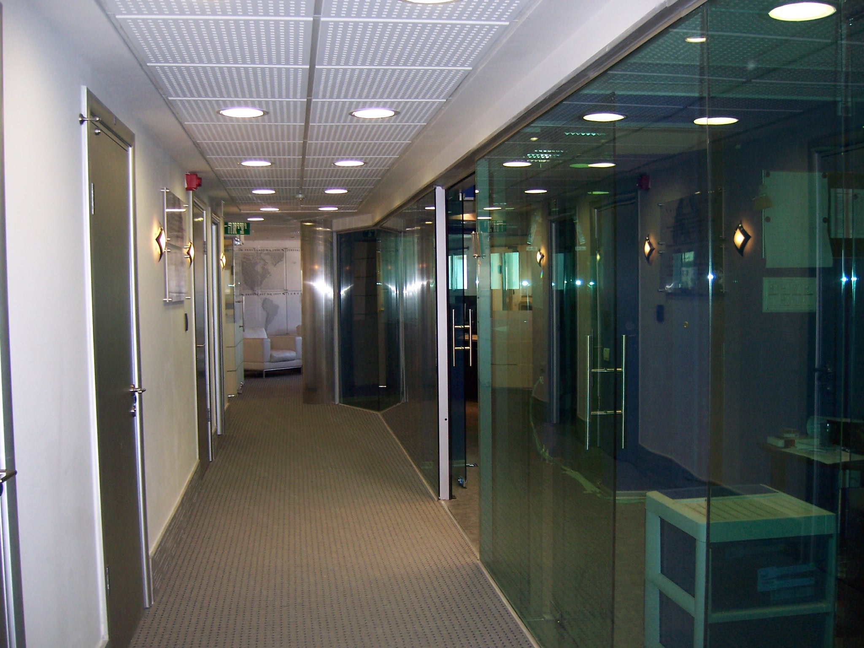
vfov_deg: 39.7
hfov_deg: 51.4
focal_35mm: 36
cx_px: 432
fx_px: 899
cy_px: 324
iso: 125
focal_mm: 6.2
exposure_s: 1/60
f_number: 2.8
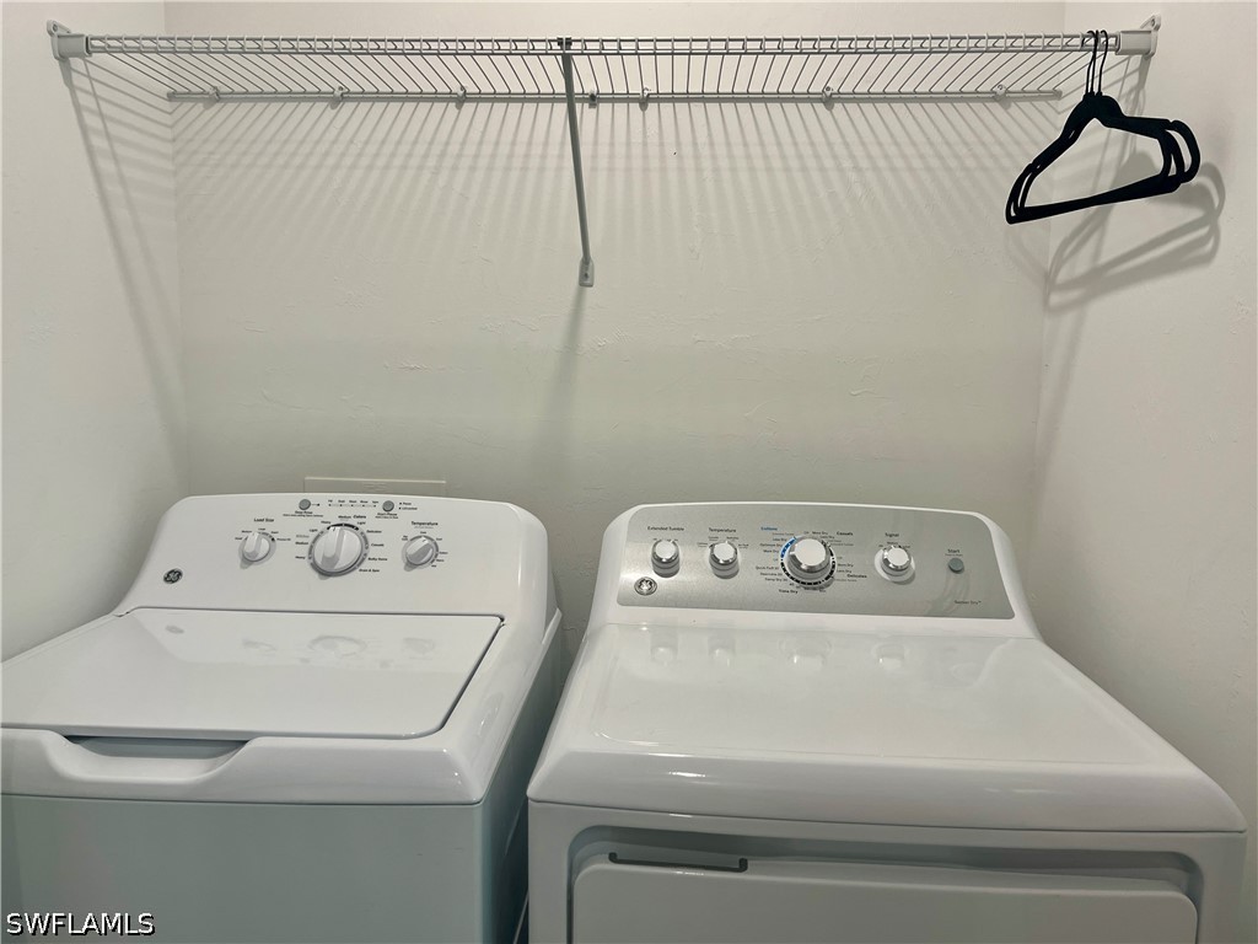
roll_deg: -0.6
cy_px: 472
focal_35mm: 26
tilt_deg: -7.2
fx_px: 945
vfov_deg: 53.1
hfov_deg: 67.3
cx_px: 629
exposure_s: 1/120
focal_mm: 5.7
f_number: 1.5
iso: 64
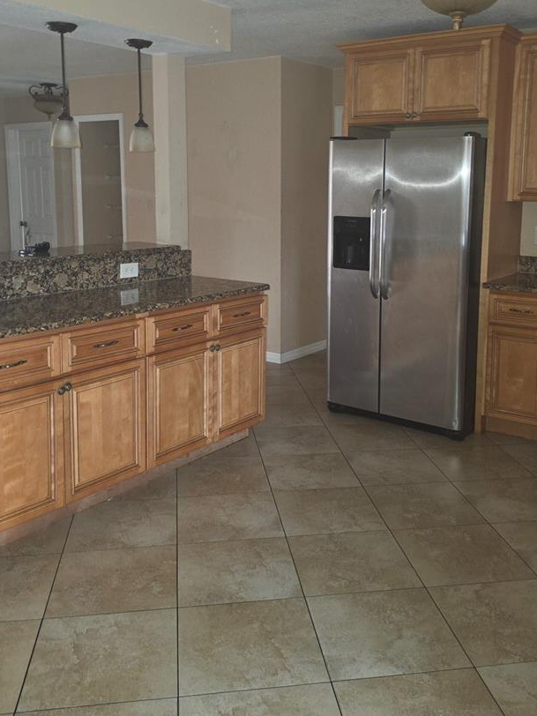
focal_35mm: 34
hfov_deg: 41.7
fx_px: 703
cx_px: 295
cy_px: 276
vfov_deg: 53.5
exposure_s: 1/12
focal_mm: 6.5
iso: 125
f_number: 1.4
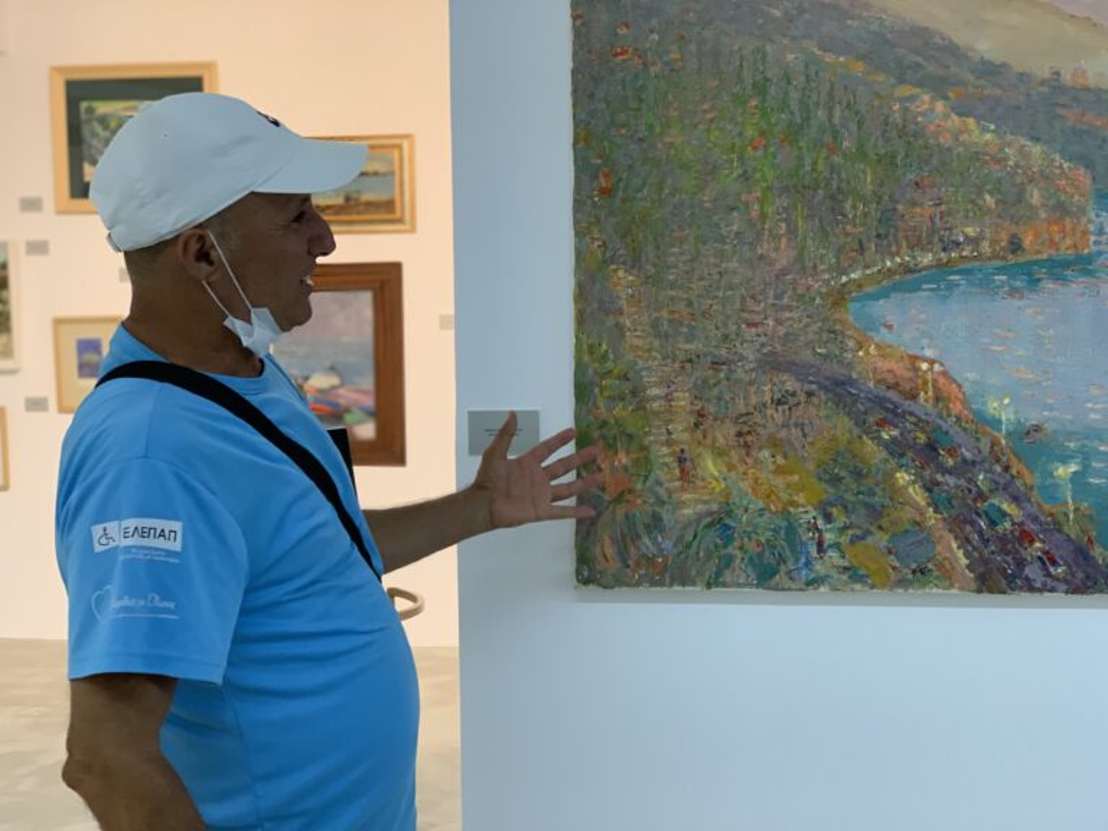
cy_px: 416
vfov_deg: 28.0
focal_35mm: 52
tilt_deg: -4.0
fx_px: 1664
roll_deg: +0.0
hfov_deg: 36.8
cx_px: 554
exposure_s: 1/50
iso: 125
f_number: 2.4
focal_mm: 6
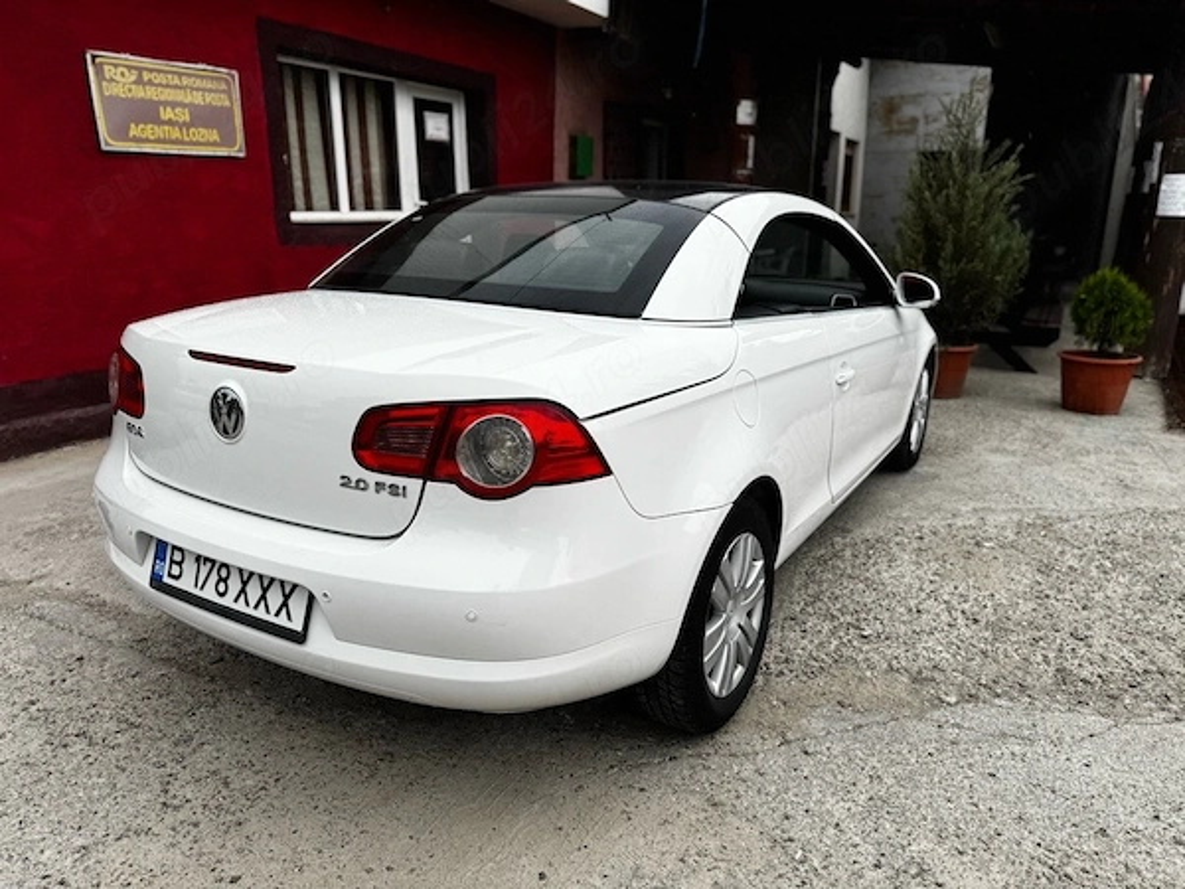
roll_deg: +0.3
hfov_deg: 71.6
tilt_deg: -15.3
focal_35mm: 24
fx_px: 822
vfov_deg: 56.8
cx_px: 592
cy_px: 444
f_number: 1.78
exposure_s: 1/609
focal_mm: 6.76
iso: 80
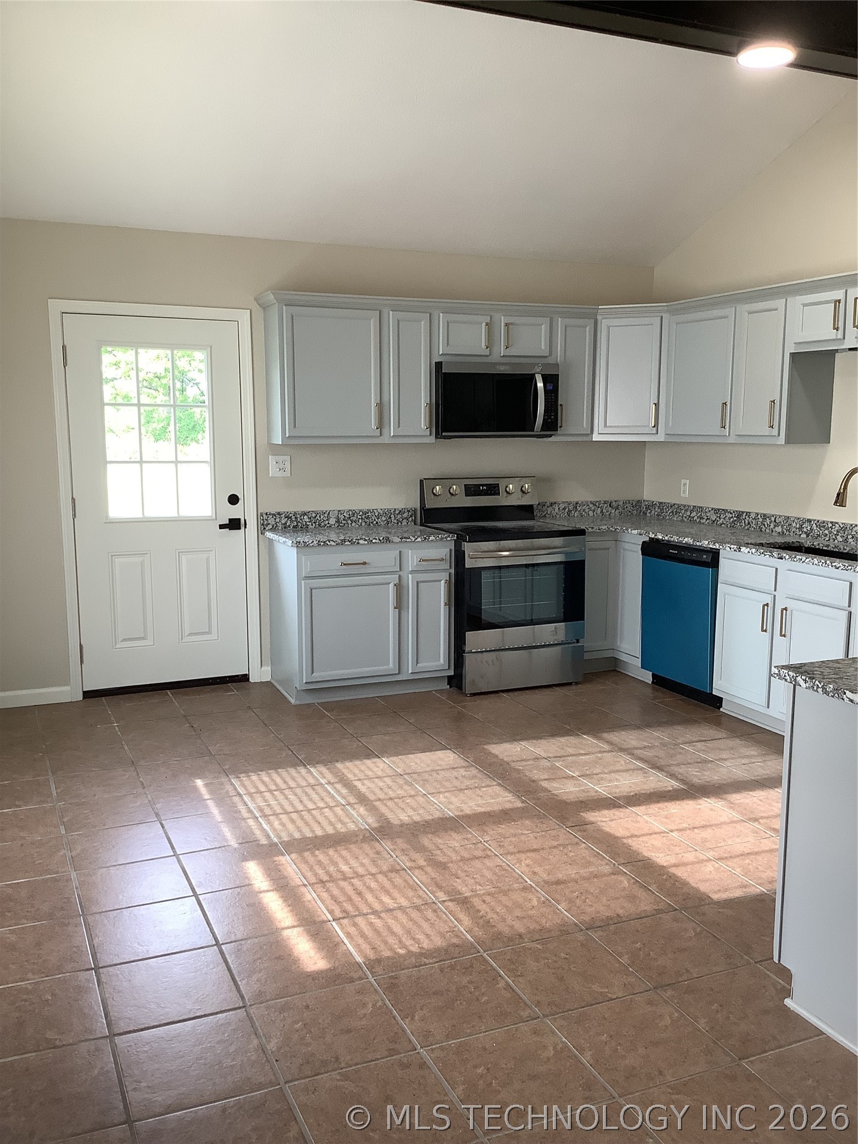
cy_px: 572
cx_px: 429
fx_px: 1024
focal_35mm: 31
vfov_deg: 58.4
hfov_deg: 45.4
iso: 64
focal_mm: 3.3
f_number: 2.4
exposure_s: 1/60
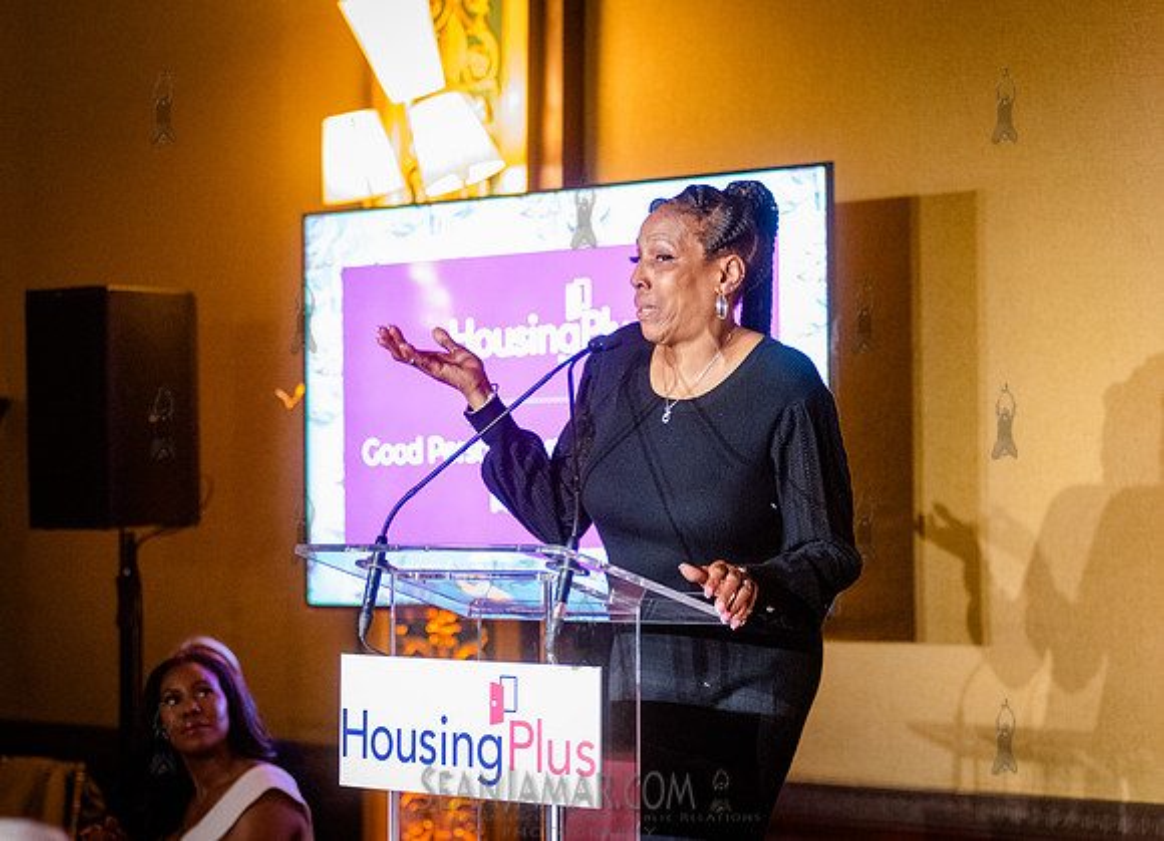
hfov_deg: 18.8
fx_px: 3514
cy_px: 421
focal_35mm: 106
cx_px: 531
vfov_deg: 13.6
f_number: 2.8
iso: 8000
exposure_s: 1/125
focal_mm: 92
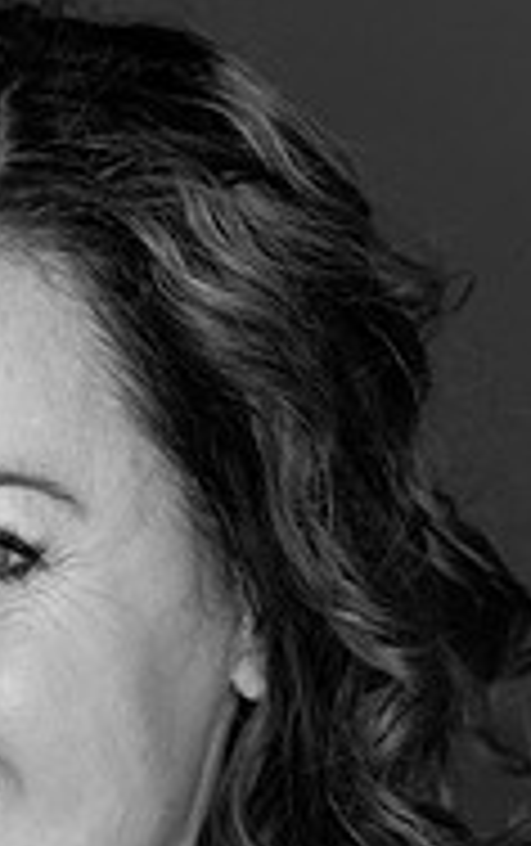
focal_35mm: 207
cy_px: 891
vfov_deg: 10.0
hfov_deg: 6.3
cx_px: -40
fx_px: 4778
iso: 2000
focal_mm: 85
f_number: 3.5
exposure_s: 1/400
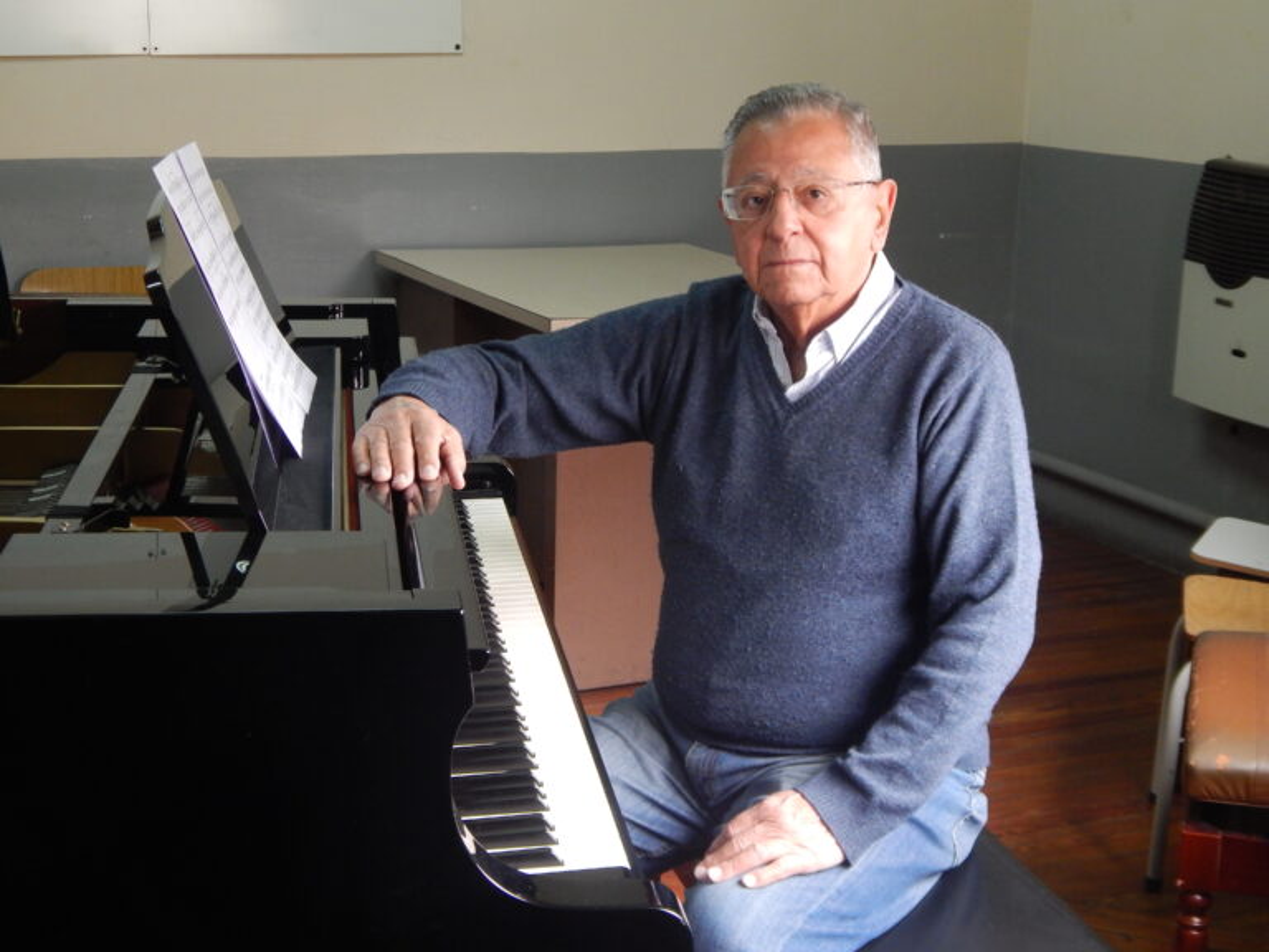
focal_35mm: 55
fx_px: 2016
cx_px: 634
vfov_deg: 26.6
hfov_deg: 34.9
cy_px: 476
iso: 360
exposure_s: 1/30
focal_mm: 9.7
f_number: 3.8
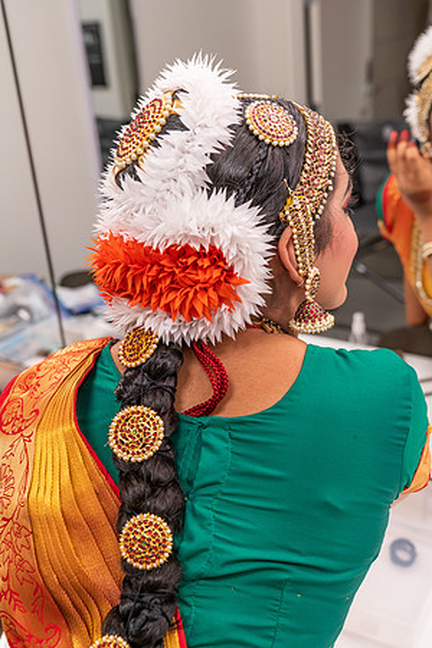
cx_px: 216
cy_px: 324
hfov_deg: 33.4
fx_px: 720
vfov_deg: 48.5
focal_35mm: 40
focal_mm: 40
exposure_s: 1/200
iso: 1000
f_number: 4.5
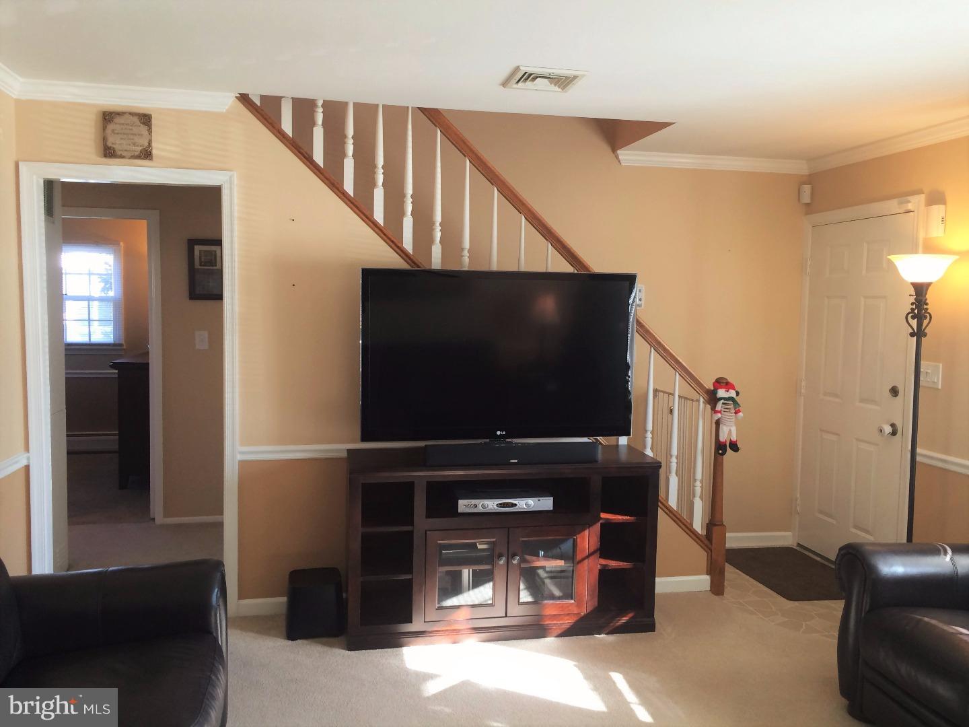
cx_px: 484
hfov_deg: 61.7
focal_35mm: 29
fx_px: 812
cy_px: 364
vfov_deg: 48.2
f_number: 2.2
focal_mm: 4.15
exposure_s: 1/30
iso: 40
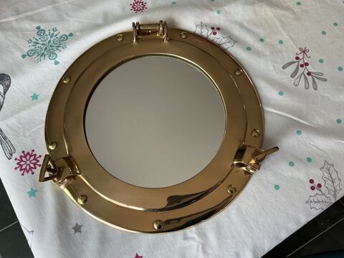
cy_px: 129
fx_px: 288
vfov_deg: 48.2
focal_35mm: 29
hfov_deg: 61.7
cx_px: 172
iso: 50
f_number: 1.8
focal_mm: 3
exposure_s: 1/60
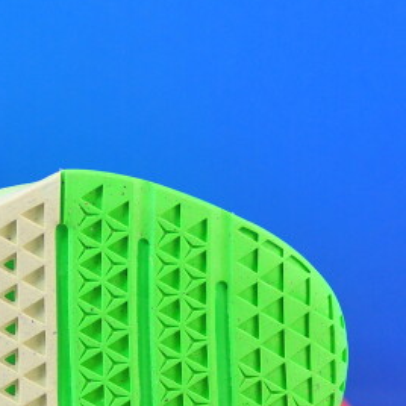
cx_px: -67
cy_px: 161
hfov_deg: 9.1
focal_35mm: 190
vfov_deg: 9.2
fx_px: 2521
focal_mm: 50
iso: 250
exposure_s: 1/320
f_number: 2.2
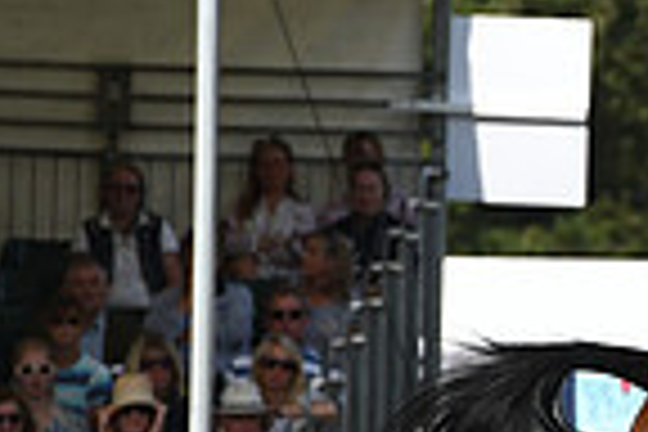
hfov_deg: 2.6
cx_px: 1148
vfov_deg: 1.7
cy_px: 328
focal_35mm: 803
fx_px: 14453
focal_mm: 200
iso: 180
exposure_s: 1/1250
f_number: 6.3
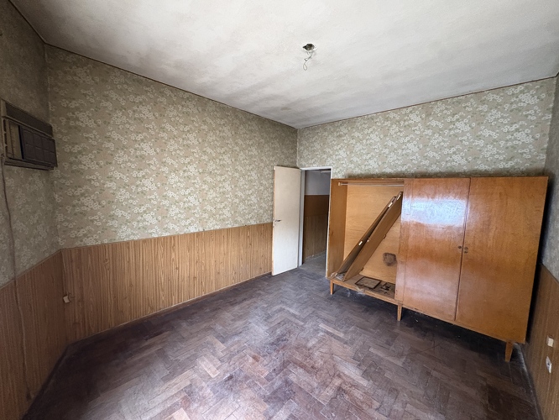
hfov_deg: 102.0
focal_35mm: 14
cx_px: 280
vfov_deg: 85.7
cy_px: 210
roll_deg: -1.1
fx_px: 226
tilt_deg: -5.7
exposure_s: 1/45
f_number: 2.2
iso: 1000
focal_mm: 2.22
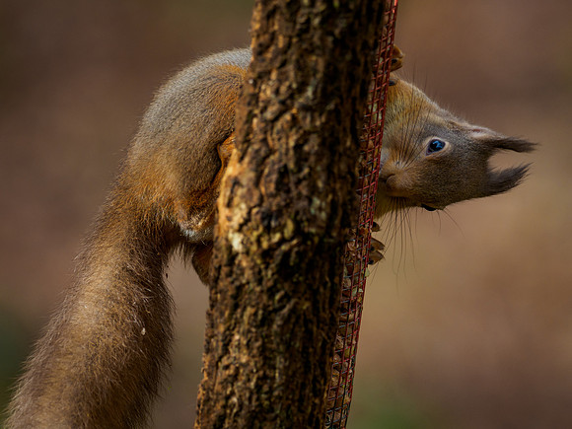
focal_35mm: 665
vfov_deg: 2.2
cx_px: 279
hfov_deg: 3.0
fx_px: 10982
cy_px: 192
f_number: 4
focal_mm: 300
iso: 320
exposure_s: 1/400
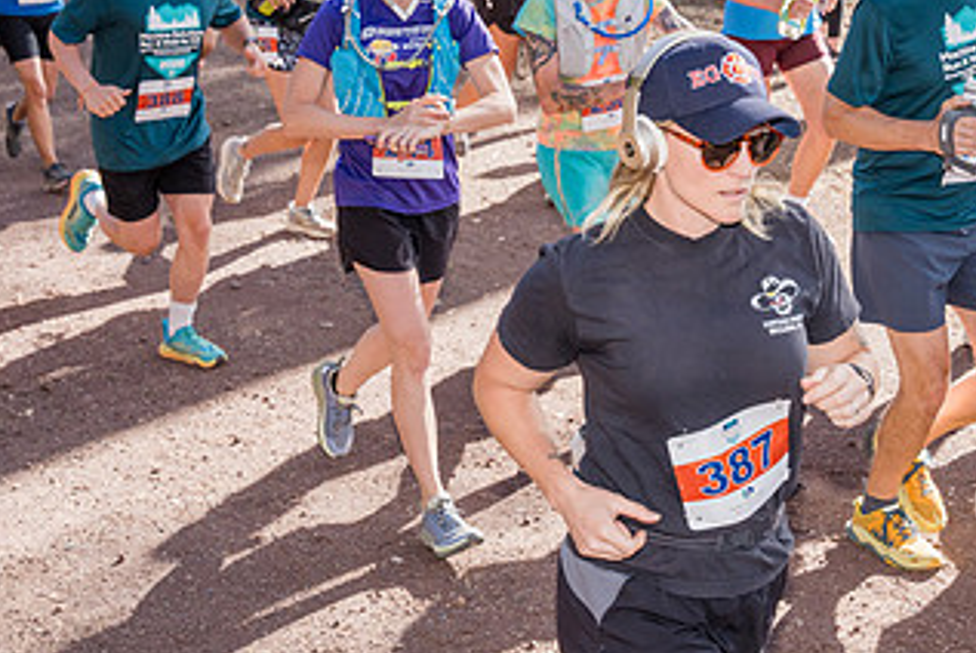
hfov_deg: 27.9
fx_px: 1954
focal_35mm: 72
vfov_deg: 18.9
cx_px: 637
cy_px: 223
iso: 800
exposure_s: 1/500
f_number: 5
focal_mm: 39.4
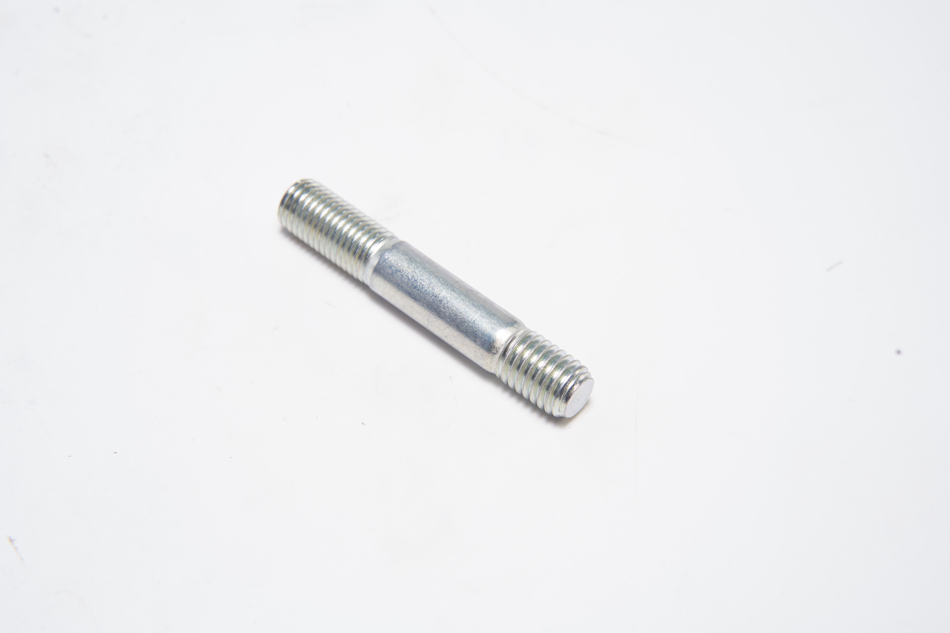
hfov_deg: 27.0
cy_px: 316
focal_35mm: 75
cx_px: 475
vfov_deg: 18.2
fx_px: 1979
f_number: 14
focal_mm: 75
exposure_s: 1/80
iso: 80
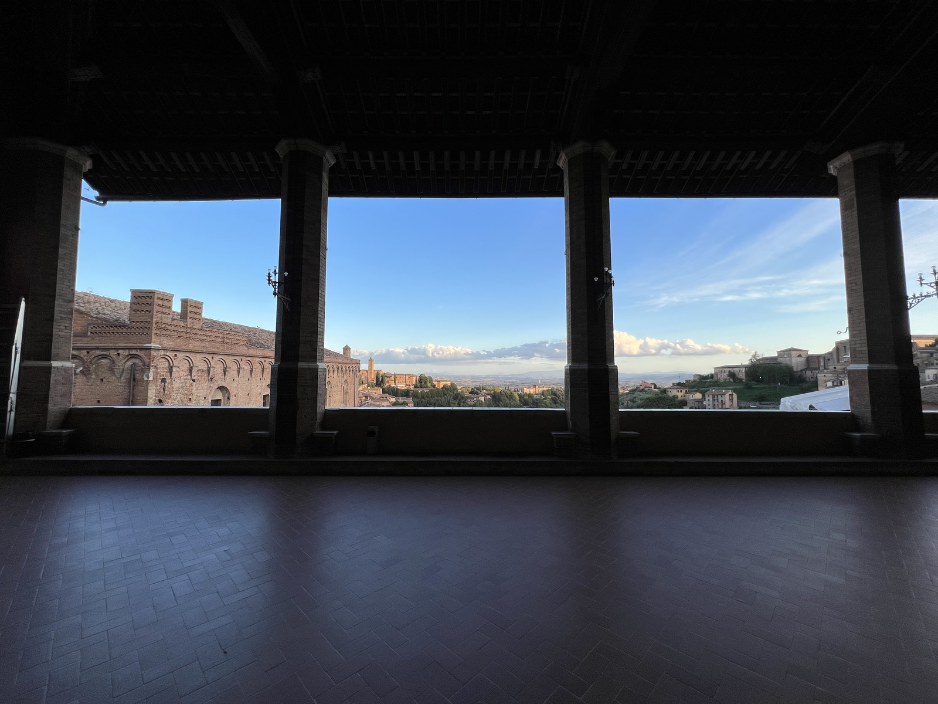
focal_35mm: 13
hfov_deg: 106.2
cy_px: 352
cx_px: 469
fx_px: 352
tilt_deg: +3.0
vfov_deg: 89.9
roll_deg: -0.1
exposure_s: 1/436
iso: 32
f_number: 1.8
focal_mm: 1.57
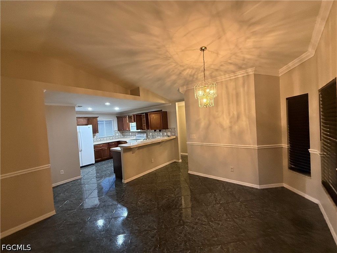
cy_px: 126
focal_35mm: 14
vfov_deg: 85.7
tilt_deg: -2.9
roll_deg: +3.9
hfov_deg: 102.1
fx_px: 136
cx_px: 168
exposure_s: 1/60
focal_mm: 2.22
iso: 500
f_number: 2.2
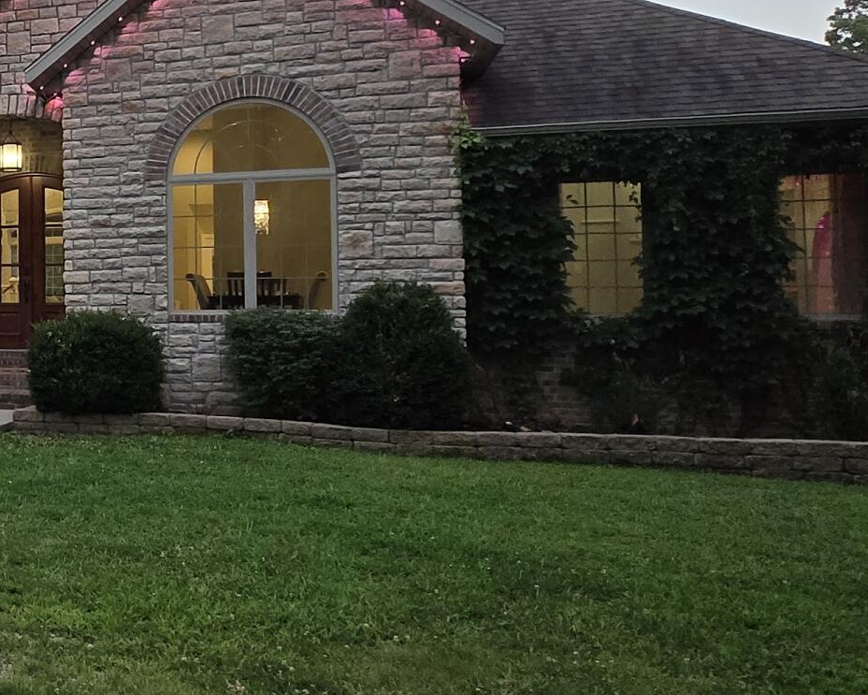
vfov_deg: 36.2
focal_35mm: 41
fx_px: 1054
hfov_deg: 36.6
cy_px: 251
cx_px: -123
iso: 100
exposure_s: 1/60
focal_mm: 1.7
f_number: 2.2
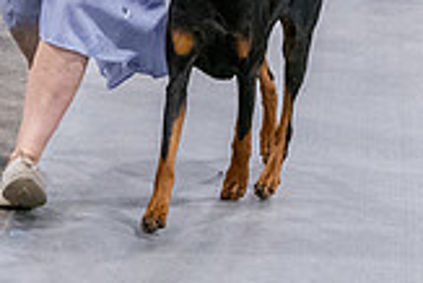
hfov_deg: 6.1
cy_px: -108
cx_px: 254
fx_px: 3975
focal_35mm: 338
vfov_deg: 4.1
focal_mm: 95
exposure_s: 1/320
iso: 6400
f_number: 3.2
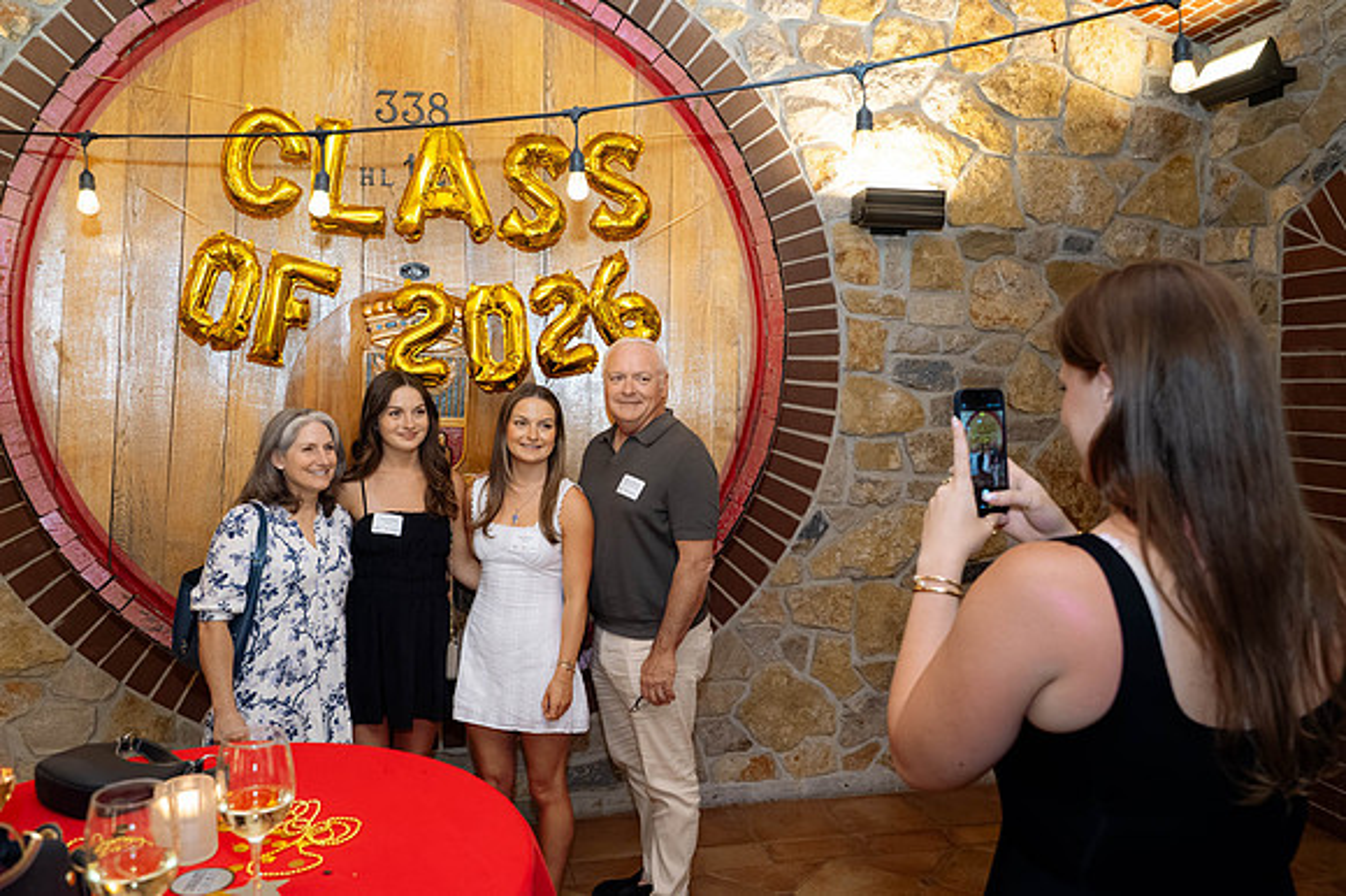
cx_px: 673
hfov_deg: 65.5
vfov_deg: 46.4
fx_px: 1046
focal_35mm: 28
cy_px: 448
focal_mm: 28
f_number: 4
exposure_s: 1/125
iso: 2000
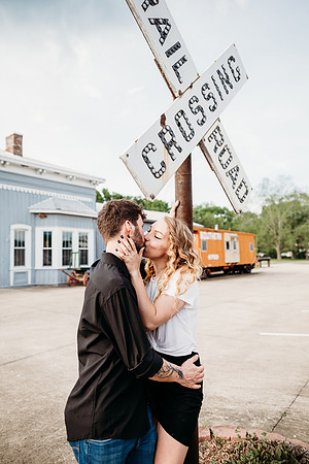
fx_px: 309
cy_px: 232
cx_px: 154
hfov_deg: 53.1
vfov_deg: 73.7
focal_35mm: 24
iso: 100
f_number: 2.8
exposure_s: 1/640
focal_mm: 24
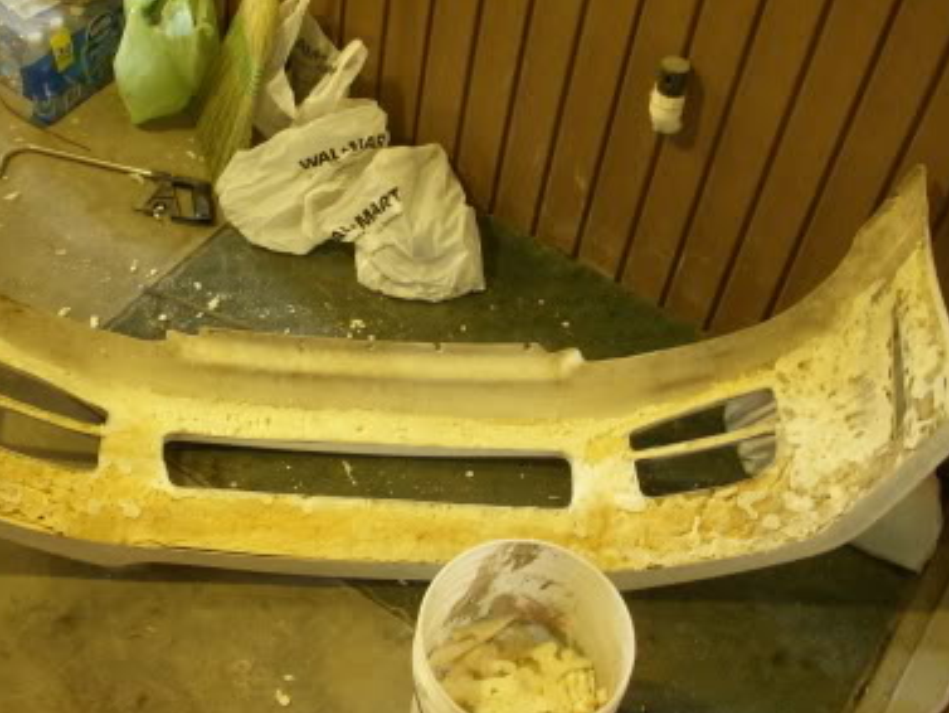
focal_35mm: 49
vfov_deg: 29.7
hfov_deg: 38.7
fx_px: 1344
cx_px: 380
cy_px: 354
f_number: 3.3
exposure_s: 1/6
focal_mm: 6.3
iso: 400
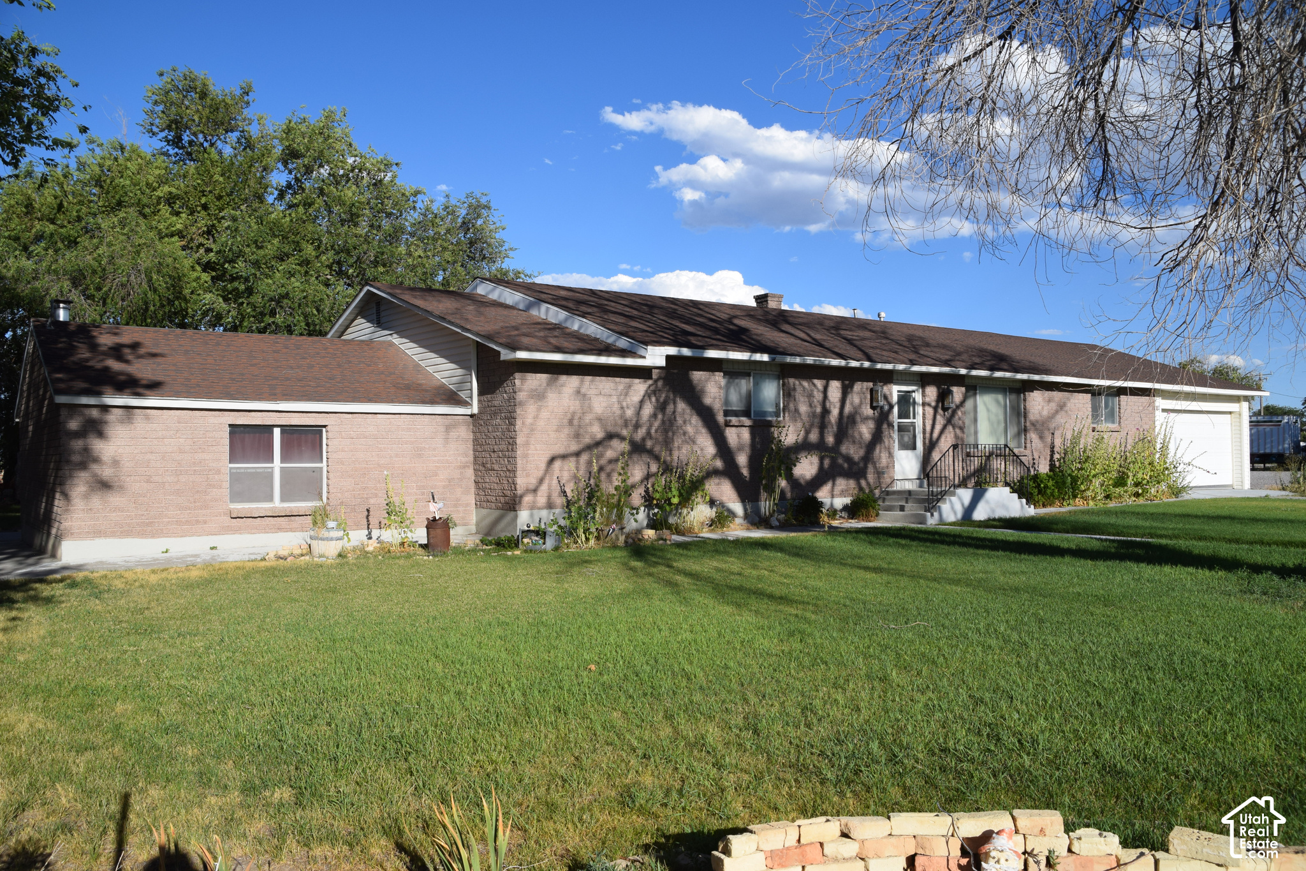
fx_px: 979
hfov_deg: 67.4
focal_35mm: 27
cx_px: 653
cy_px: 436
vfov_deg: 47.9
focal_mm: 18
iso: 200
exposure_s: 1/400
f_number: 10
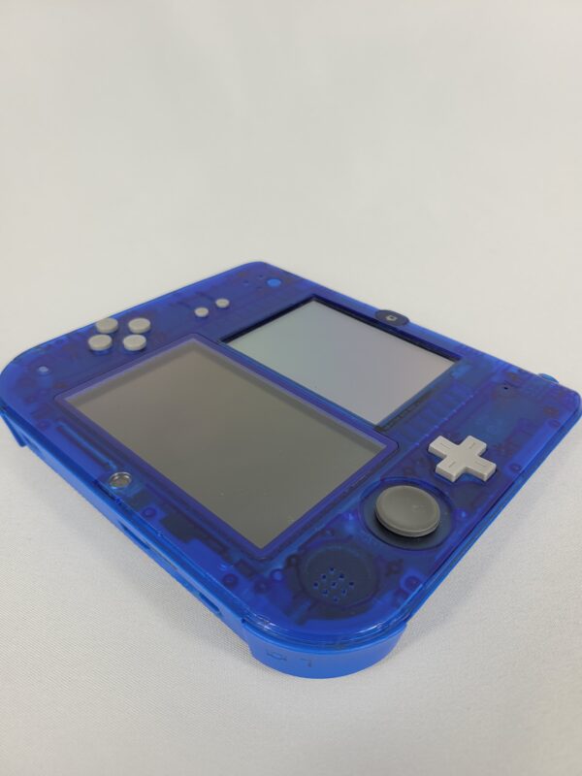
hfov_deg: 53.1
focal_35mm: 26
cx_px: 291
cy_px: 388
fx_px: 583
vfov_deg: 67.3
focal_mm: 5.4
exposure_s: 1/155
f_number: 1.8
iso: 40
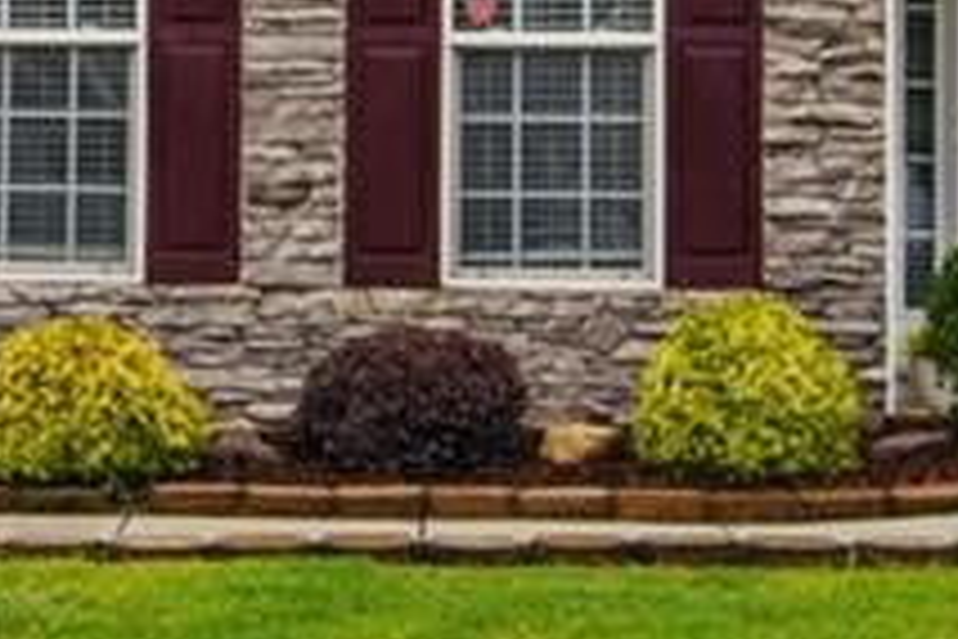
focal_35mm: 101
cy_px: 122
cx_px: 117
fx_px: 2688
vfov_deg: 13.5
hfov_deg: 19.9
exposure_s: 1/200
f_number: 7.1
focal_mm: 14
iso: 100
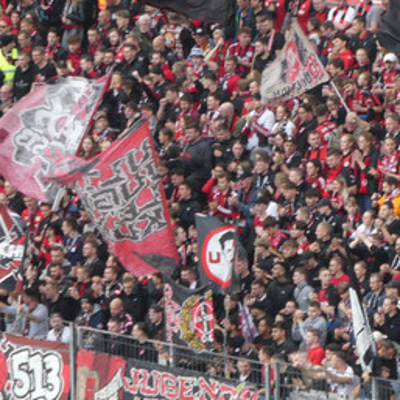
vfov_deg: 3.2
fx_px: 7203
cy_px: 167
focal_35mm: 551
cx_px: 316
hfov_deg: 3.2
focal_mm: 44.8
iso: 160
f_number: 5.6
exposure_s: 1/80
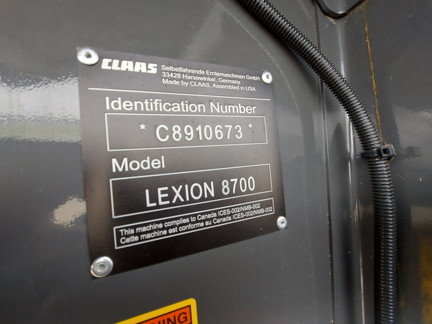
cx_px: 216
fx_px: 162
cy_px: 162
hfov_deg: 106.2
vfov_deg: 89.9
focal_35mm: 13
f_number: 2.2
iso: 80
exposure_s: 1/120
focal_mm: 1.74
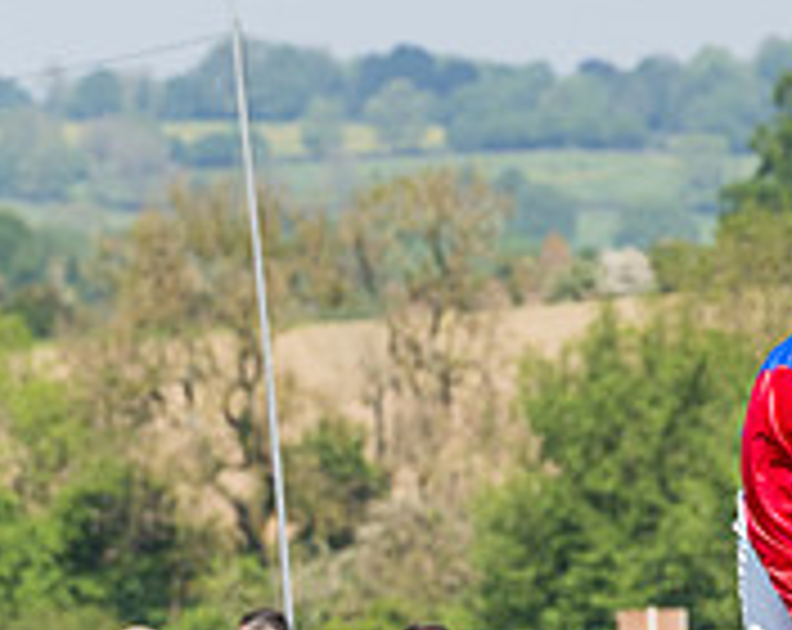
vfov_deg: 2.5
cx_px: 708
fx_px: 14524
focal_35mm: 621
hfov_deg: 3.1
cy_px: 801
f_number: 5
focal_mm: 115
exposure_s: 1/1600
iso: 200
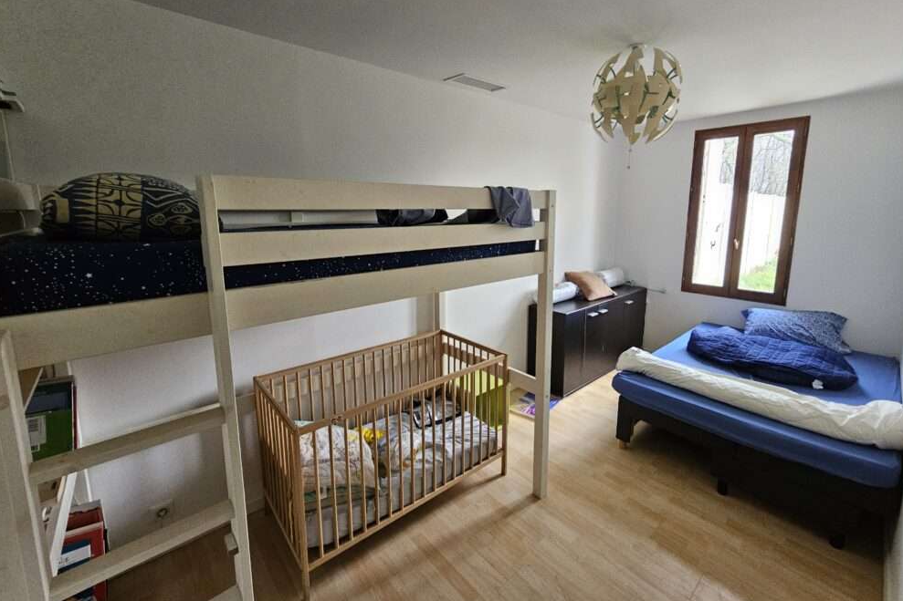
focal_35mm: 14
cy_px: 273
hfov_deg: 104.2
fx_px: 351
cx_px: 462
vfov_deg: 81.0
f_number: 2.2
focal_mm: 2.2
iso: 320
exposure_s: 1/30
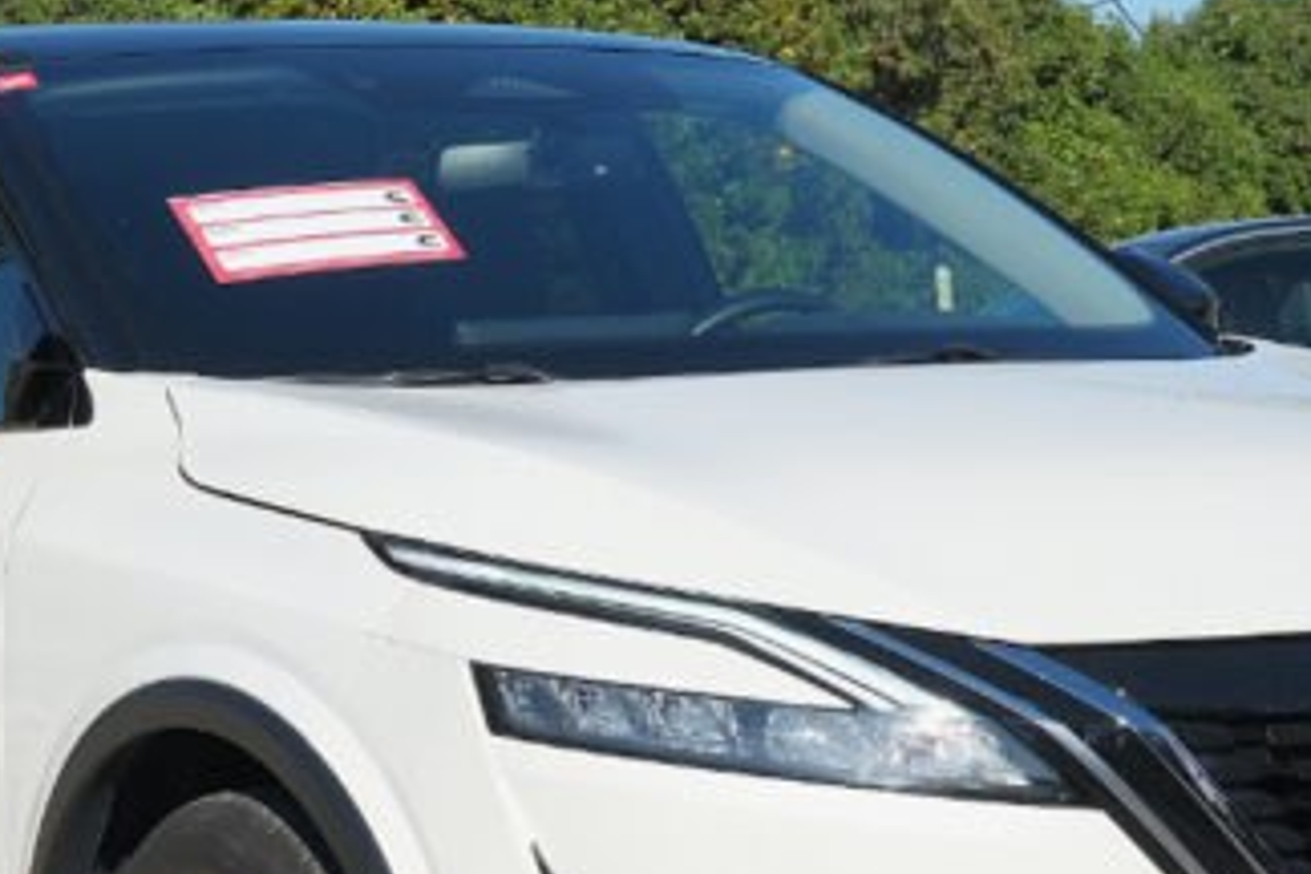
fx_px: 4952
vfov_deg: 10.1
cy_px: 564
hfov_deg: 15.1
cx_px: 522
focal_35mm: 136
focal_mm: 28.8
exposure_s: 1/320
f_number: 9
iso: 160
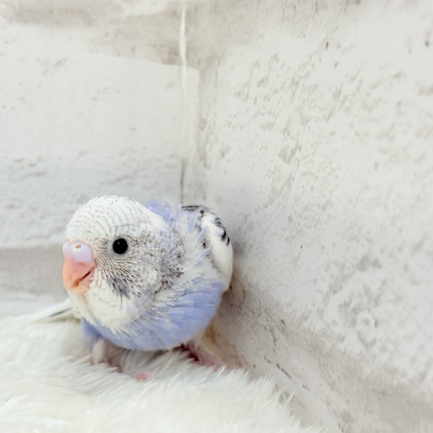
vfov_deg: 27.7
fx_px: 877
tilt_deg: -6.3
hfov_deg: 27.6
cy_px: 217
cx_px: 158
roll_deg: -0.6
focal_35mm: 62
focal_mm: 5.96
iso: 40
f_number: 1.6
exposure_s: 1/50
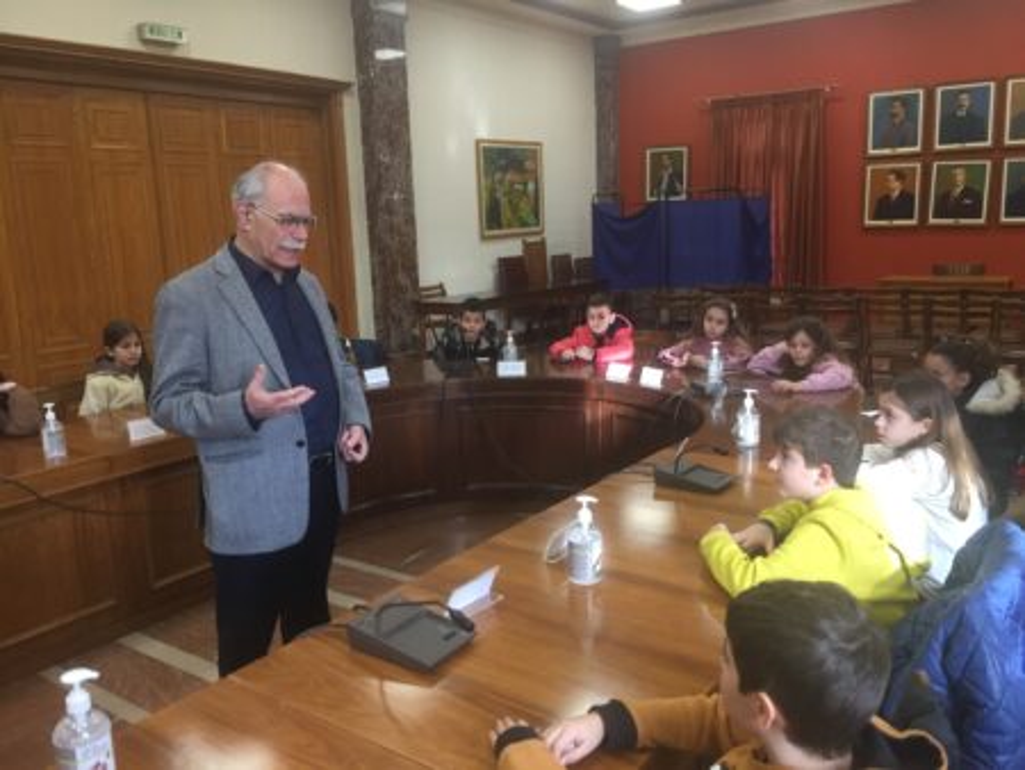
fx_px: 859
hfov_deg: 61.6
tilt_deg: -9.3
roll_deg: +0.6
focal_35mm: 29
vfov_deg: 48.3
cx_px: 512
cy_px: 385
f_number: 2.2
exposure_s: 1/33
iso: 80
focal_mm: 4.15
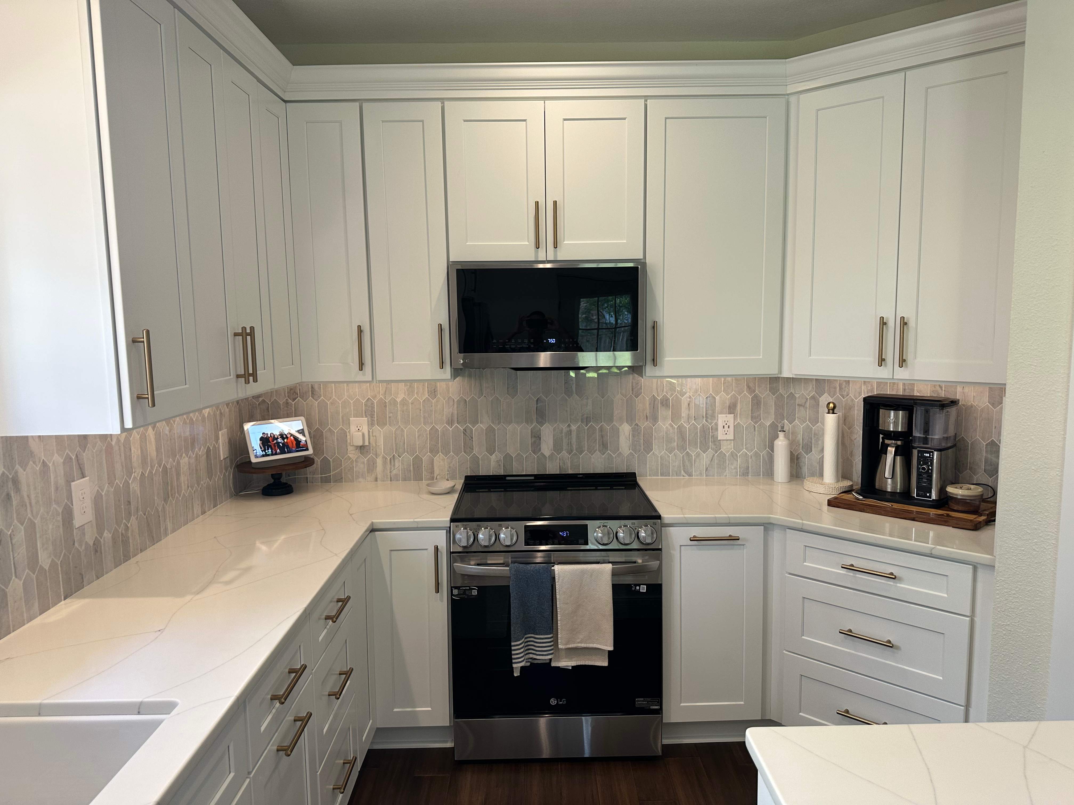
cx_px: 537
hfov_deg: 71.6
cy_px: 402
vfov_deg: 56.8
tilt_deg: -4.6
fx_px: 745
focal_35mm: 24
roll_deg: +1.3
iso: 100
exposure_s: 1/61
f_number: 1.78
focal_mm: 6.86
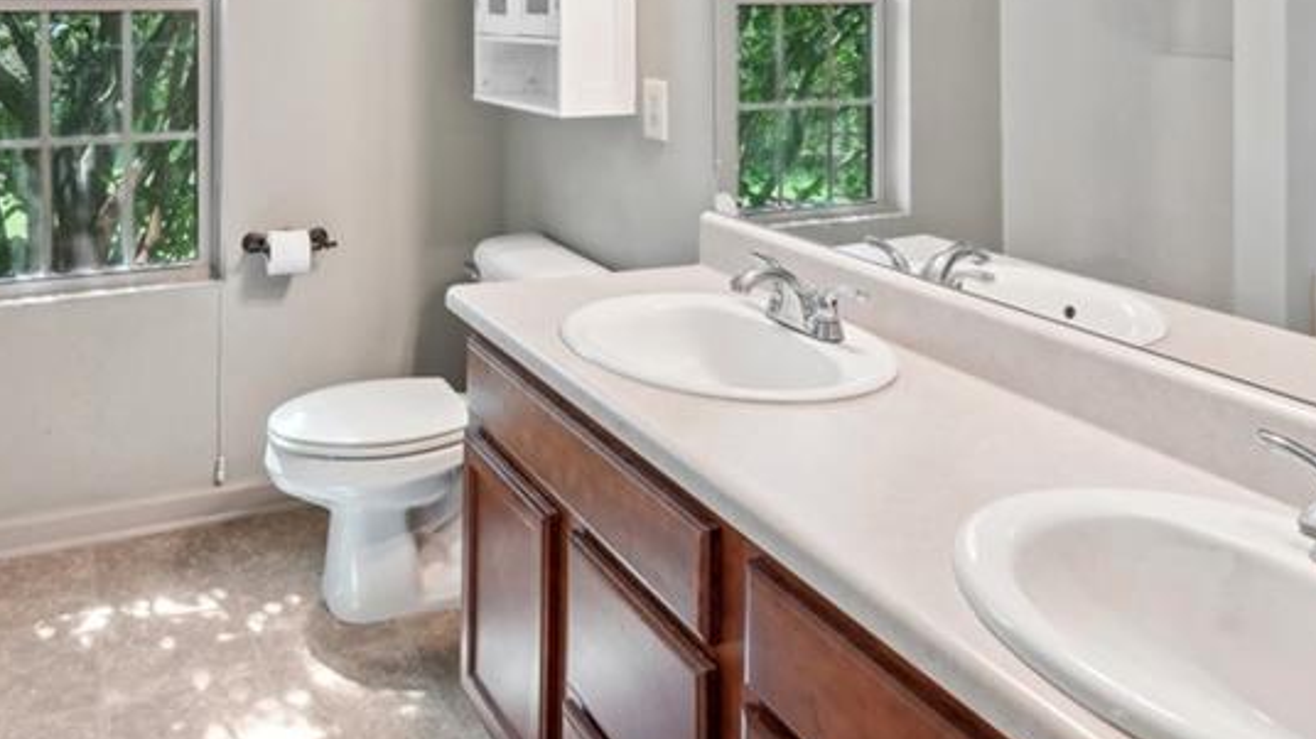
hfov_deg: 65.5
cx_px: 405
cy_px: -6
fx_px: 977
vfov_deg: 37.0
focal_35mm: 28
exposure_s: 1/3.33
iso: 320
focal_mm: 14
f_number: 8
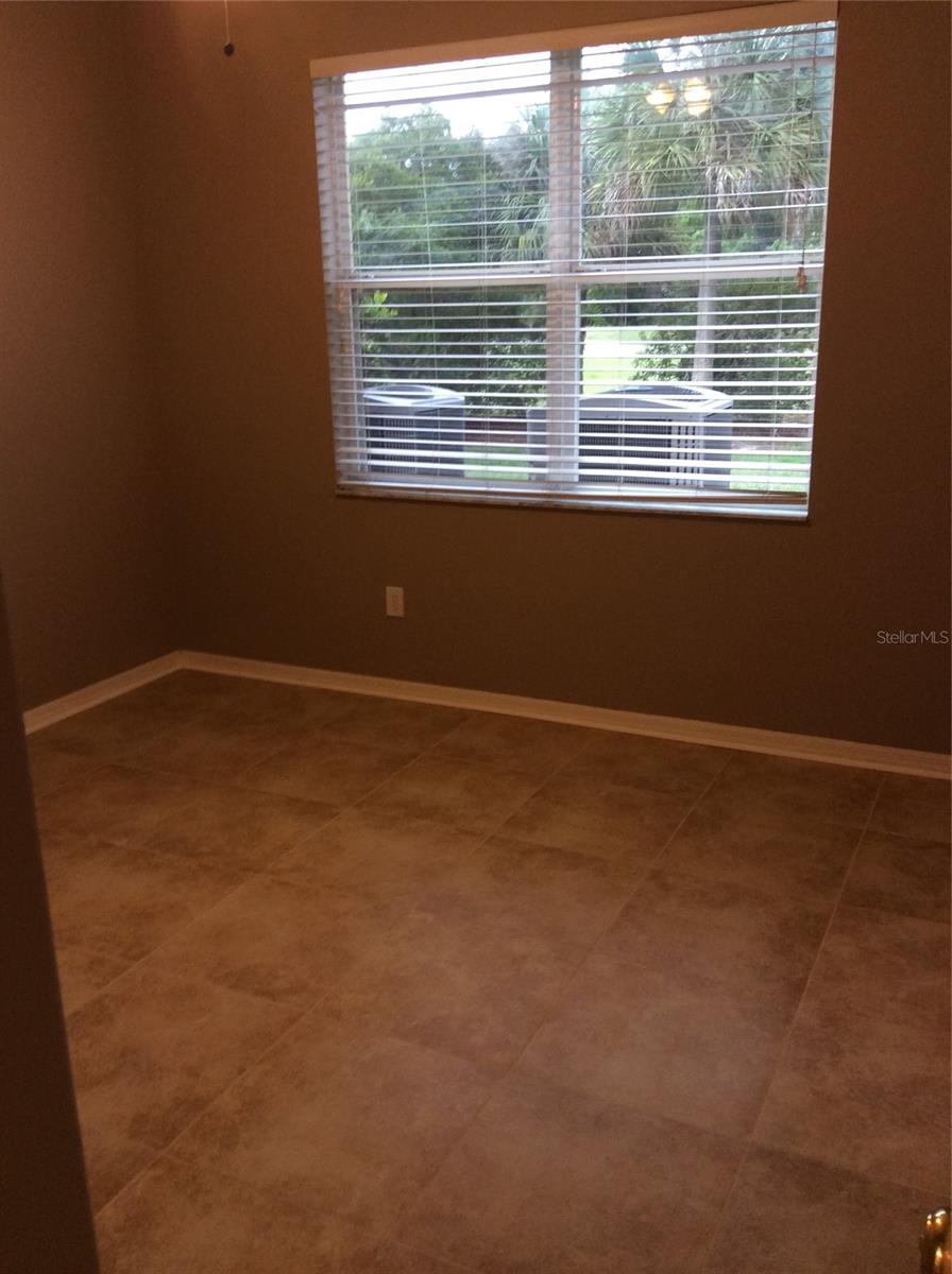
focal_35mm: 33
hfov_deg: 42.8
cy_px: 637
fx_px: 1214
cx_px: 476
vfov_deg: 55.4
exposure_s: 1/24
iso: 64
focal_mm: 3.3
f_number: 2.4
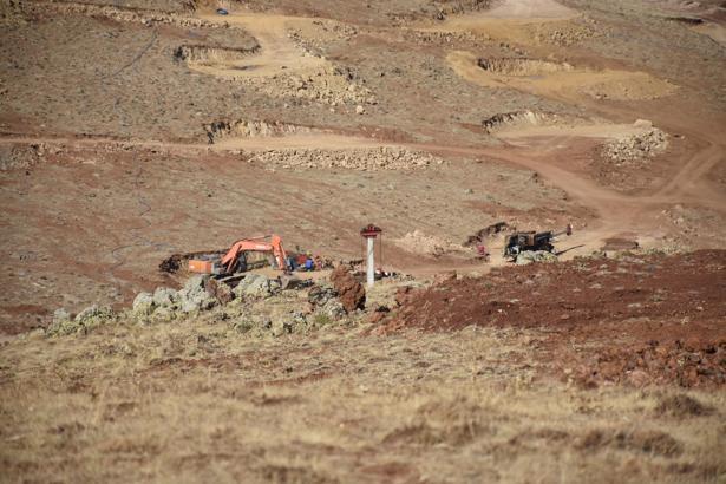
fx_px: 4235
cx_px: 363
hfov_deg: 9.8
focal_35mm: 210
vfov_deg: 6.5
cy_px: 242
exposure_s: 1/1600
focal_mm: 140
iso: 200
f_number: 5.6
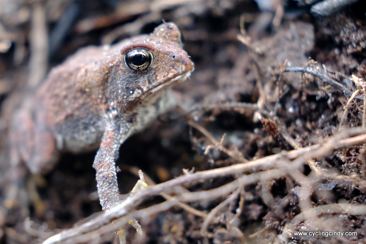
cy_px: 122
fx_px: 702
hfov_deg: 29.2
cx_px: 183
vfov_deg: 19.7
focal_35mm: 69
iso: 5000
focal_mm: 46.3
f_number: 4.5
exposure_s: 1/28
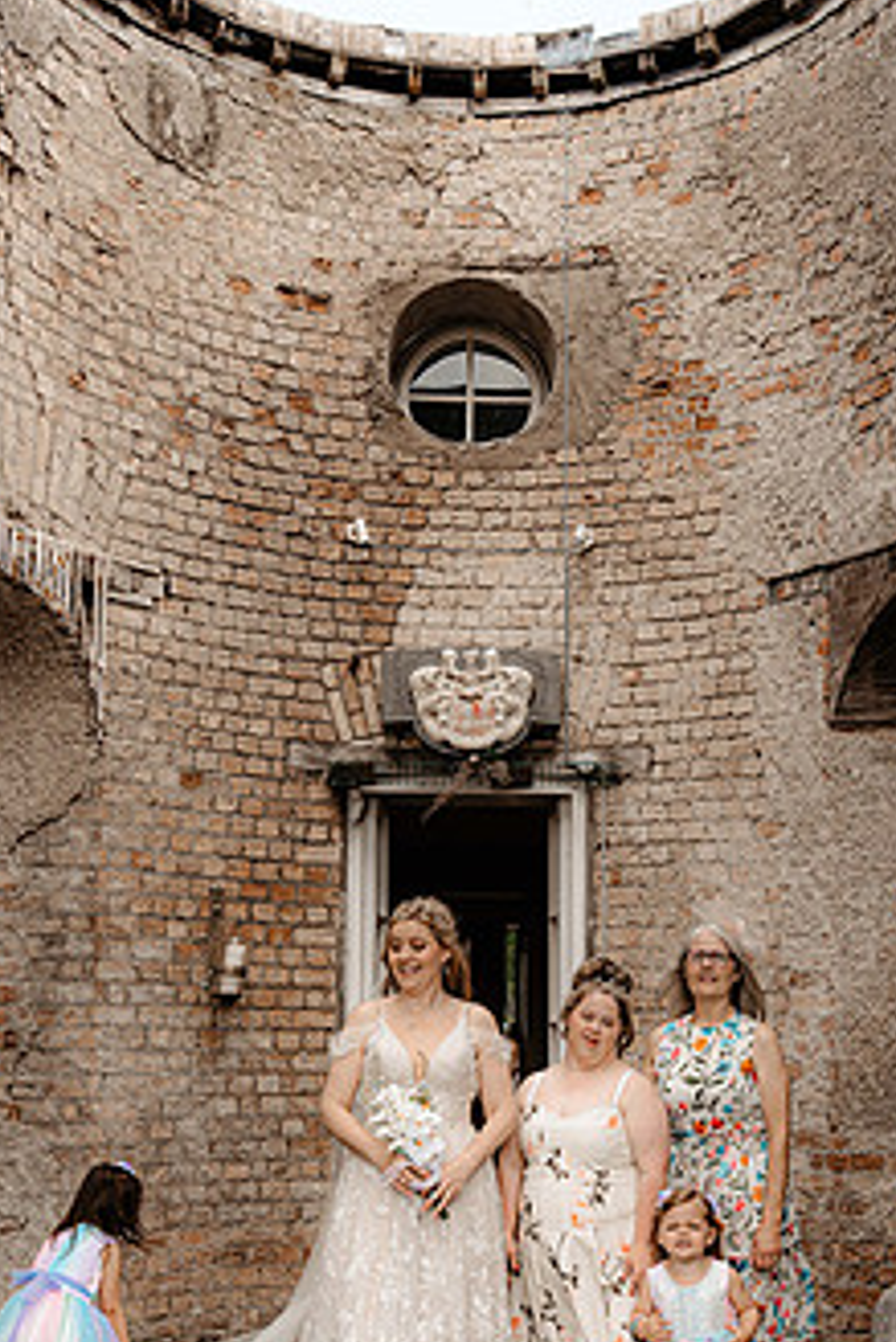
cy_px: 855
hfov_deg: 28.0
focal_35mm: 48
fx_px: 1790
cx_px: 552
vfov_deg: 40.8
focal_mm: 35
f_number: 5
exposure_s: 1/320
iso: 200
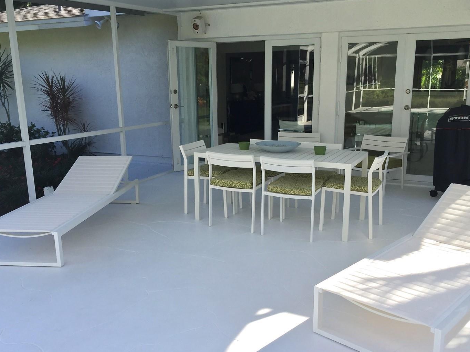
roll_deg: +0.2
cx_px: 235
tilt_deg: -12.8
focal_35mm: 34
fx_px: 462
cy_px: 194
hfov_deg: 54.0
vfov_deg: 41.8
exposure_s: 1/359
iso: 32
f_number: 2.2
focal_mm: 4.15
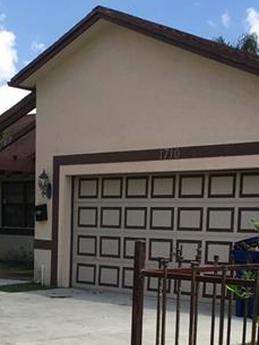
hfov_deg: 20.0
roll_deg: -0.7
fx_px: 728
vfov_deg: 25.8
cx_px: 64
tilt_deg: -7.2
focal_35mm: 73
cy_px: 314
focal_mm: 4.15
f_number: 2.2
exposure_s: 1/1012
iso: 25
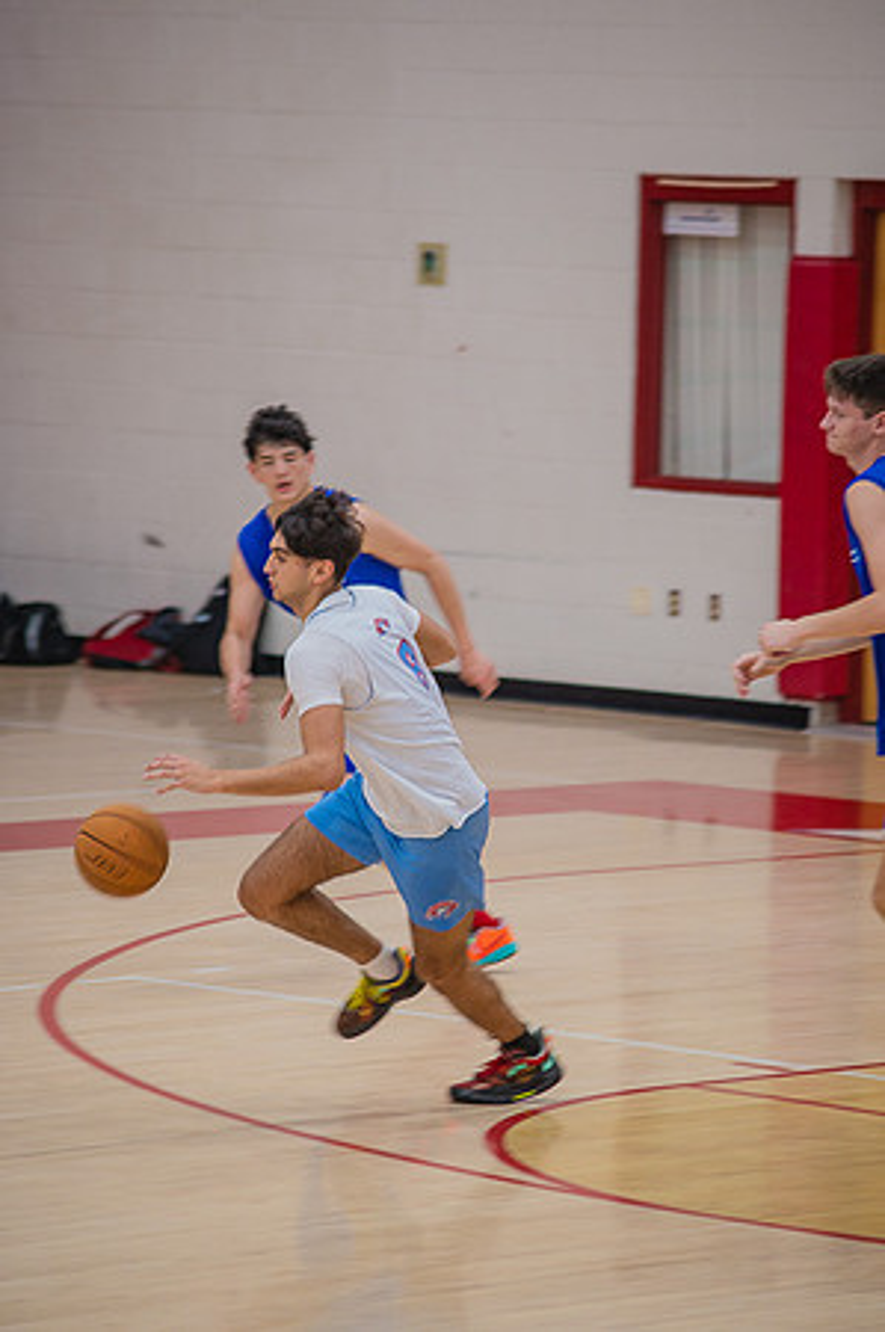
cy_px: 666
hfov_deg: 6.2
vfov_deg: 9.4
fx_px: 8131
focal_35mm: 220
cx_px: 442
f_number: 5.3
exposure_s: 1/250
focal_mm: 220
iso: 1000
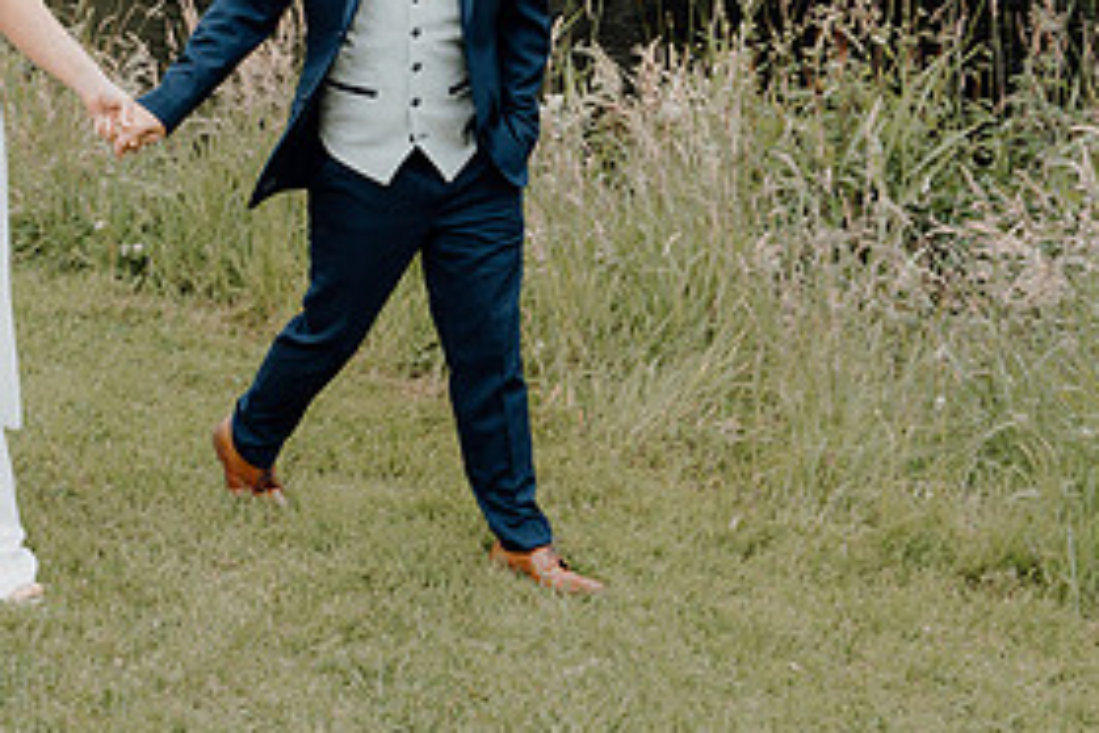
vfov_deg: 17.6
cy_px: 156
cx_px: 165
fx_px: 2350
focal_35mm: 77
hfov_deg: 25.7
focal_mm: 37
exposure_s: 1/200
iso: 125
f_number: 5
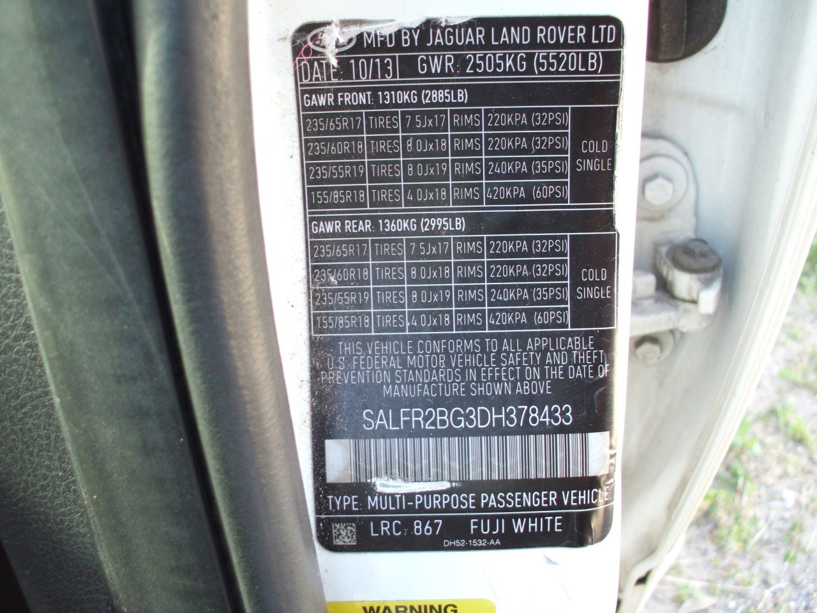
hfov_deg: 49.0
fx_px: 897
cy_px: 306
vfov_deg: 37.7
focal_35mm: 38
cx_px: 408
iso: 200
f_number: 2.9
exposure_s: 1/60
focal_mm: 6.3
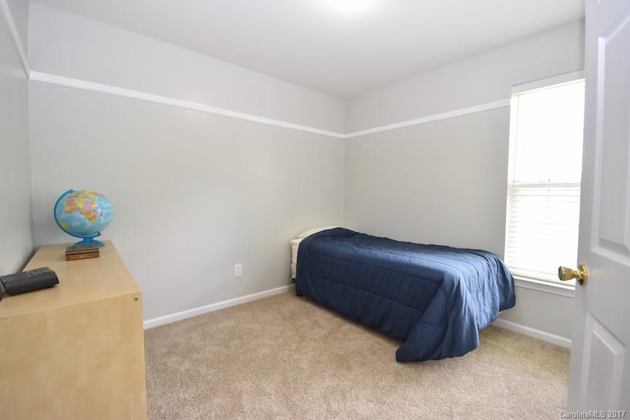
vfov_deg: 77.3
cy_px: 210
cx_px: 315
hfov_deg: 100.4
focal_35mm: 15
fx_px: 263
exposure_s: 1/25
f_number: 5.6
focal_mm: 10
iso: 400
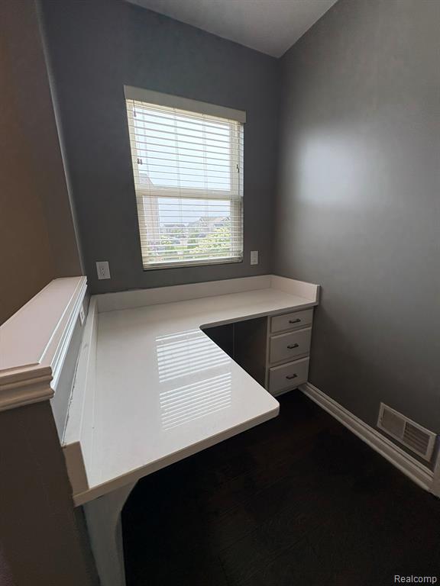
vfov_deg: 102.1
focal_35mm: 14
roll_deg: +1.2
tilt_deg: -14.1
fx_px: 237
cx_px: 220
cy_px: 293
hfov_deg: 85.7
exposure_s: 1/191
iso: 64
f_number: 2.2
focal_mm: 2.22
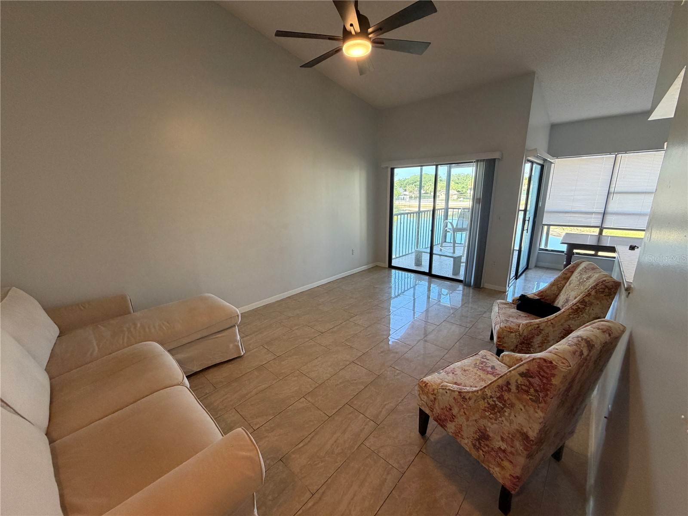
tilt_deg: -13.7
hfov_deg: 102.1
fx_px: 278
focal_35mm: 14
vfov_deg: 85.7
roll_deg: +1.6
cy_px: 258
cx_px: 344
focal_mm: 2.22
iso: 250
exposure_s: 1/120
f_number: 2.2
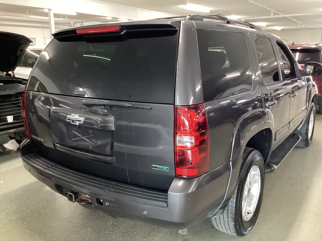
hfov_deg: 58.4
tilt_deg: -14.6
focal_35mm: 31
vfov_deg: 45.4
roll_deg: +0.4
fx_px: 288
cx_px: 161
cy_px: 120
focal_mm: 3.3
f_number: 2.4
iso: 320
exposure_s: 1/40
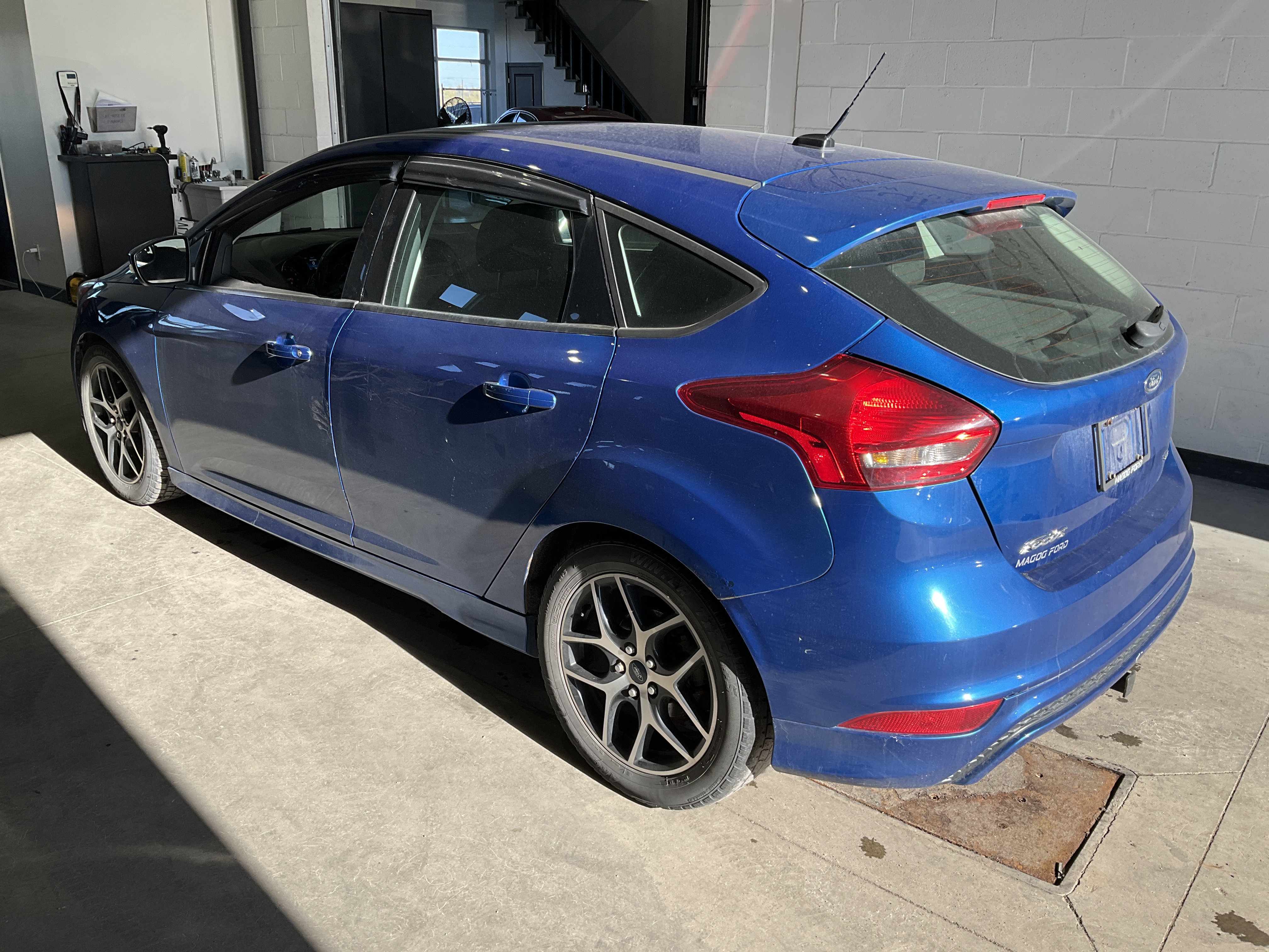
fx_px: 1063
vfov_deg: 48.2
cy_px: 476
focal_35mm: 29
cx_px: 634
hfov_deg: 61.7
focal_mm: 3
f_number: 1.8
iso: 25
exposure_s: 1/454
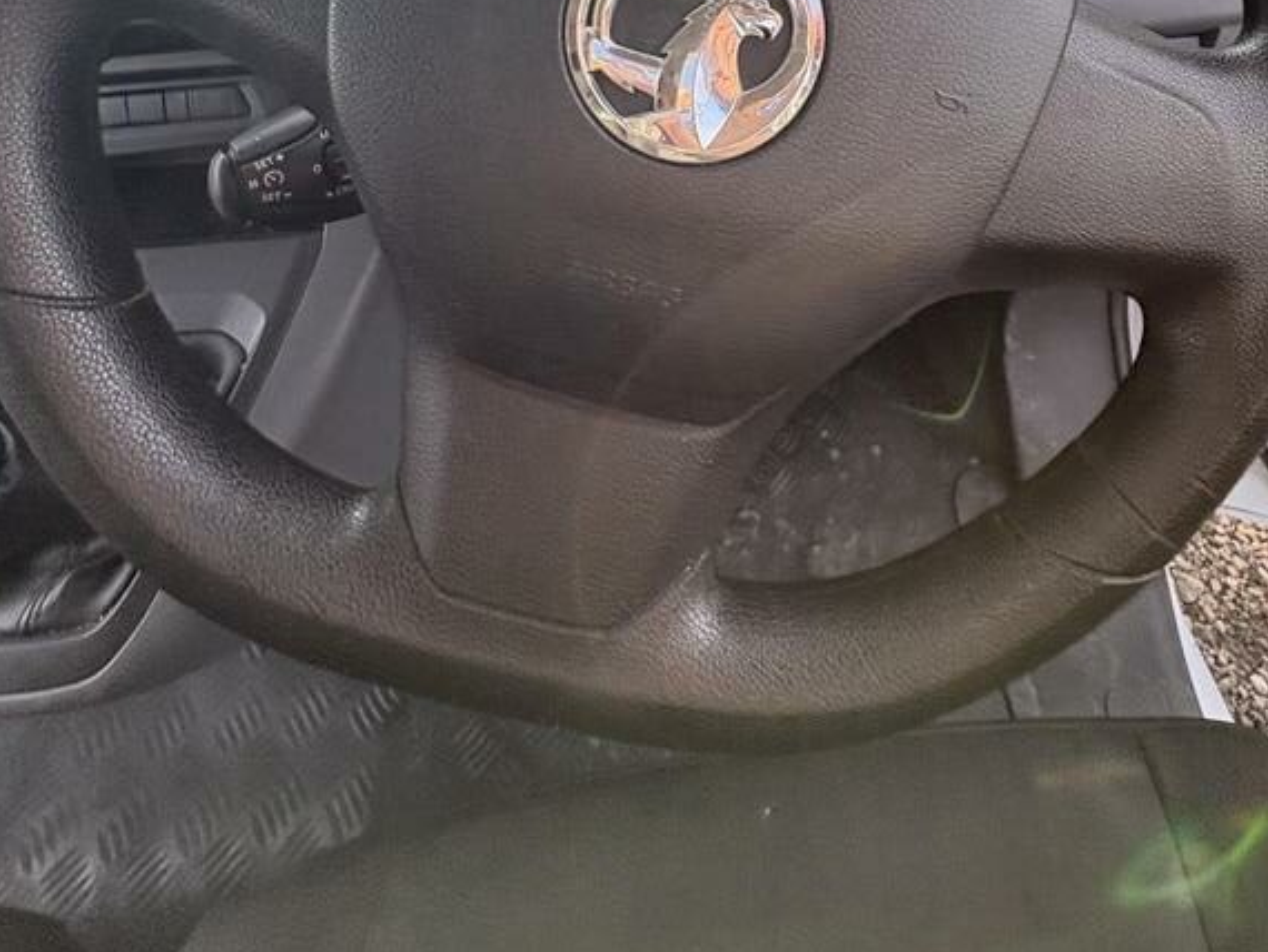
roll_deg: +1.1
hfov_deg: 75.8
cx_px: 736
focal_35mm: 22
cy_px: 0
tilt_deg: -27.5
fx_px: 806
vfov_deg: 49.7
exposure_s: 1/141
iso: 80
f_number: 2.2
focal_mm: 2.22
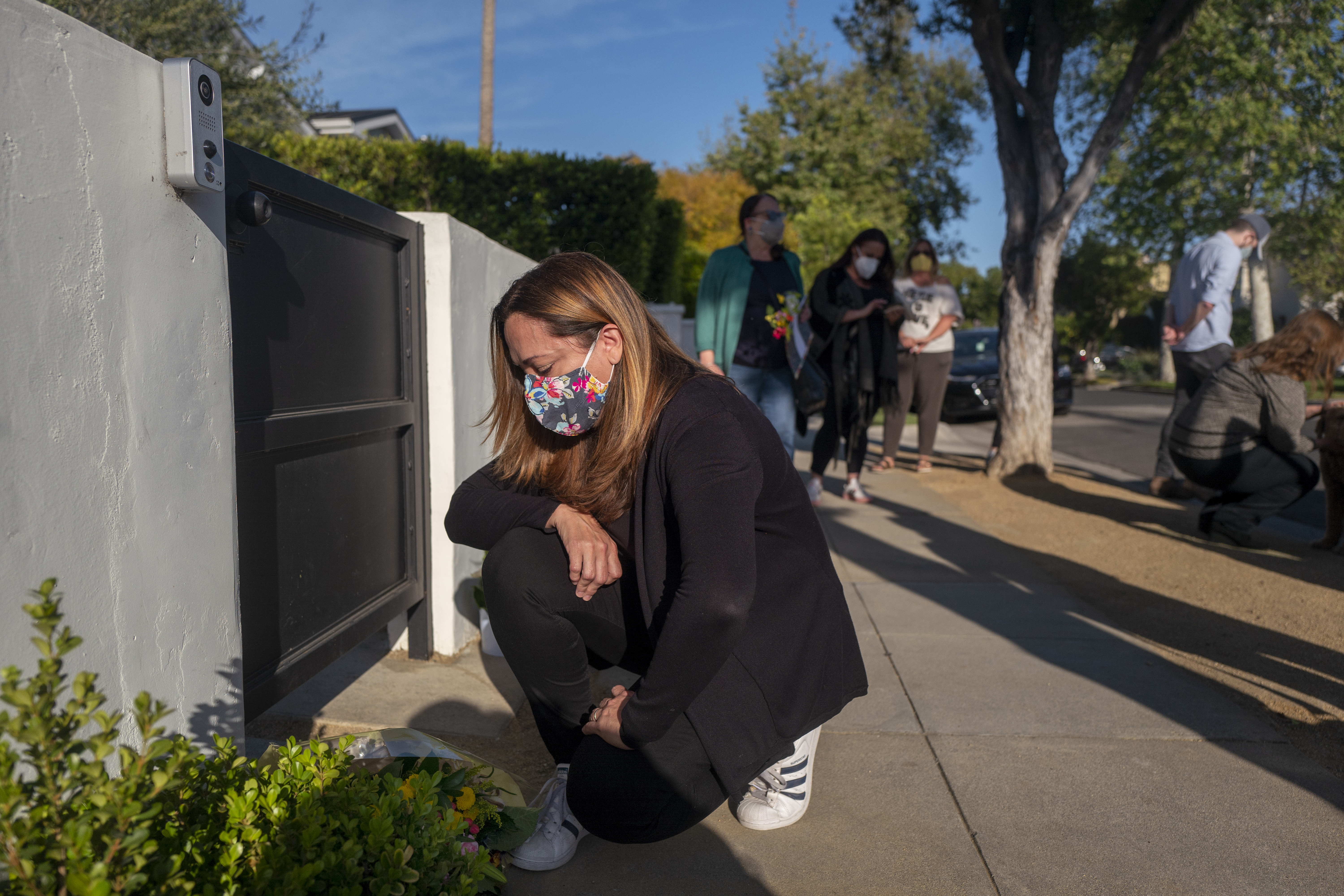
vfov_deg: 46.4
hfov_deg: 65.5
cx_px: 672
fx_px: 1045
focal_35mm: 28
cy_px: 448
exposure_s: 1/6400
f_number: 3.2
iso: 100
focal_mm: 28
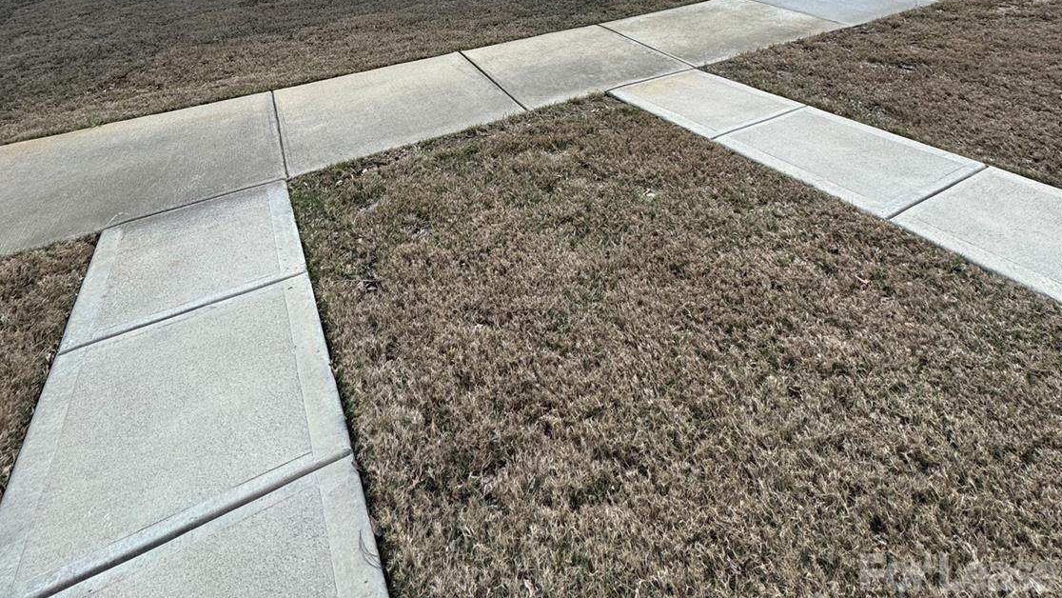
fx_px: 591
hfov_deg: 83.8
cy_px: -72
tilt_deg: -5.9
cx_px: 518
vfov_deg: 41.6
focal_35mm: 21
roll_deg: +1.9
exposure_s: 1/364
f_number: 2.2
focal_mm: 2.22
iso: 40
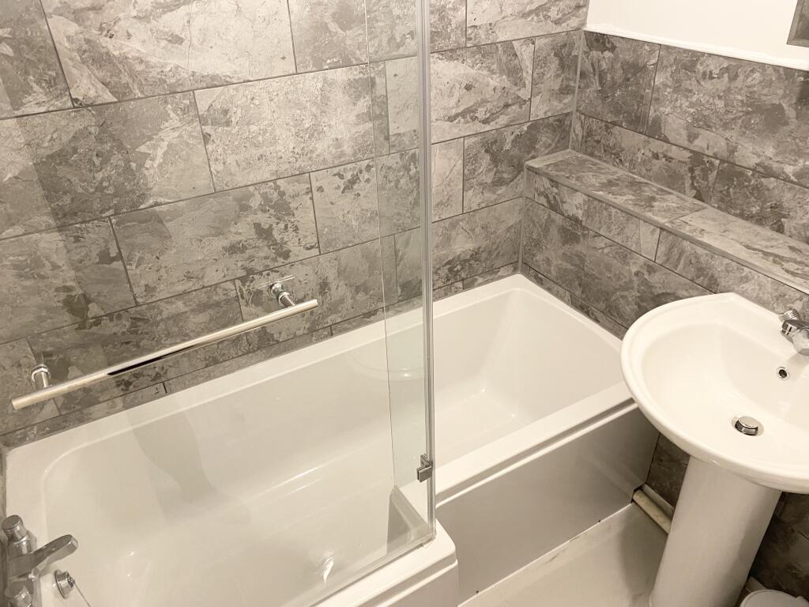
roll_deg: +3.9
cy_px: 304
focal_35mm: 26
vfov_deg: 53.1
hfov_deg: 67.3
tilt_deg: -32.4
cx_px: 404
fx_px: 608
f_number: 1.8
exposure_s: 1/50
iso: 250
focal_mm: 4.25
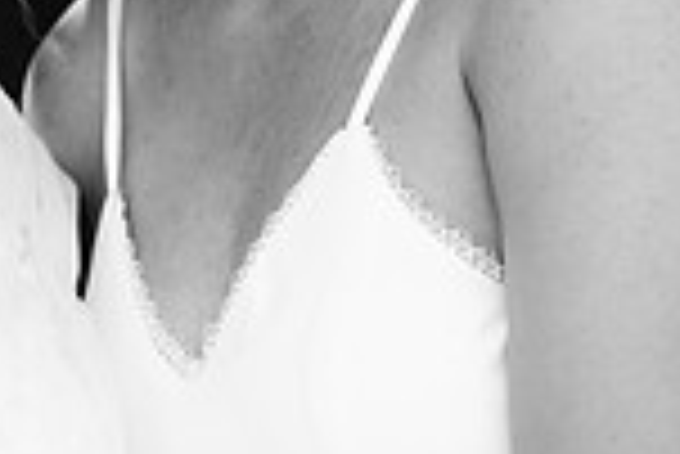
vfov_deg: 5.4
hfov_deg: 8.0
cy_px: -61
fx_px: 4802
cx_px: -131
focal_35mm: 254
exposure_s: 1/200
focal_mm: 66
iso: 640
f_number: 4
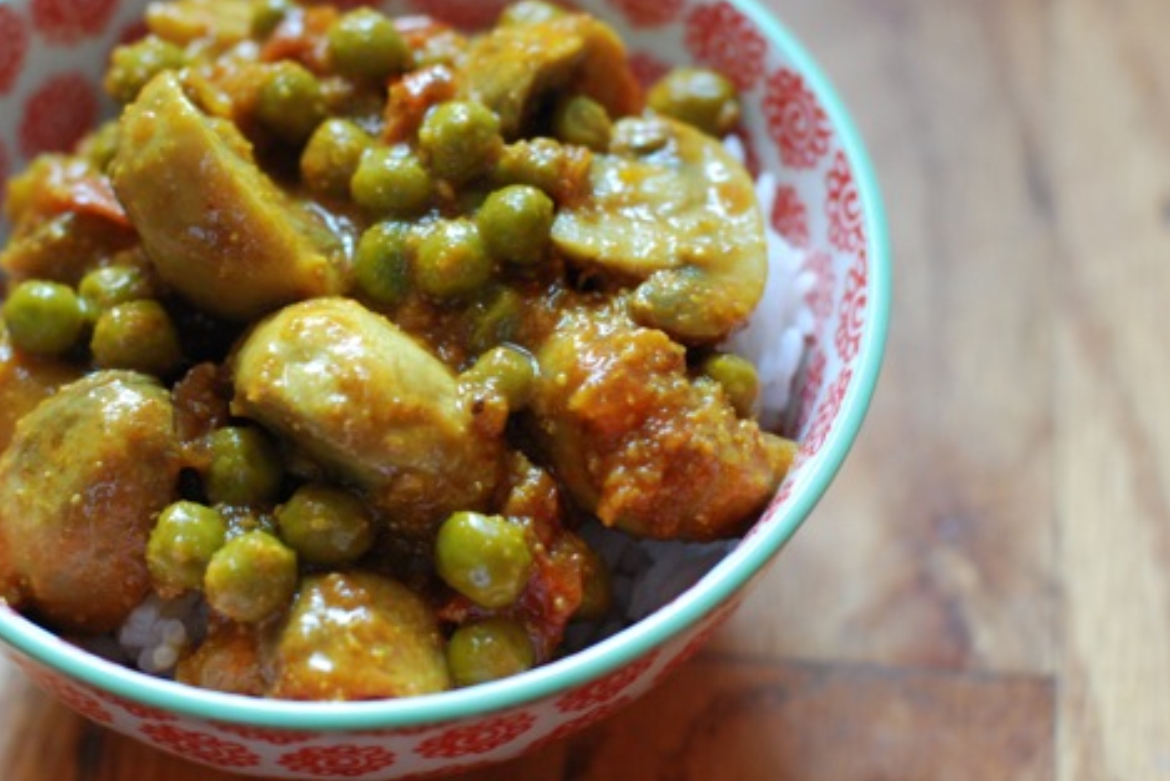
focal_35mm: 96
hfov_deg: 21.2
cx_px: 429
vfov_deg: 14.3
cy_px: 363
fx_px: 3121
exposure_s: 1/8
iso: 800
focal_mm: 50
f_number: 3.5
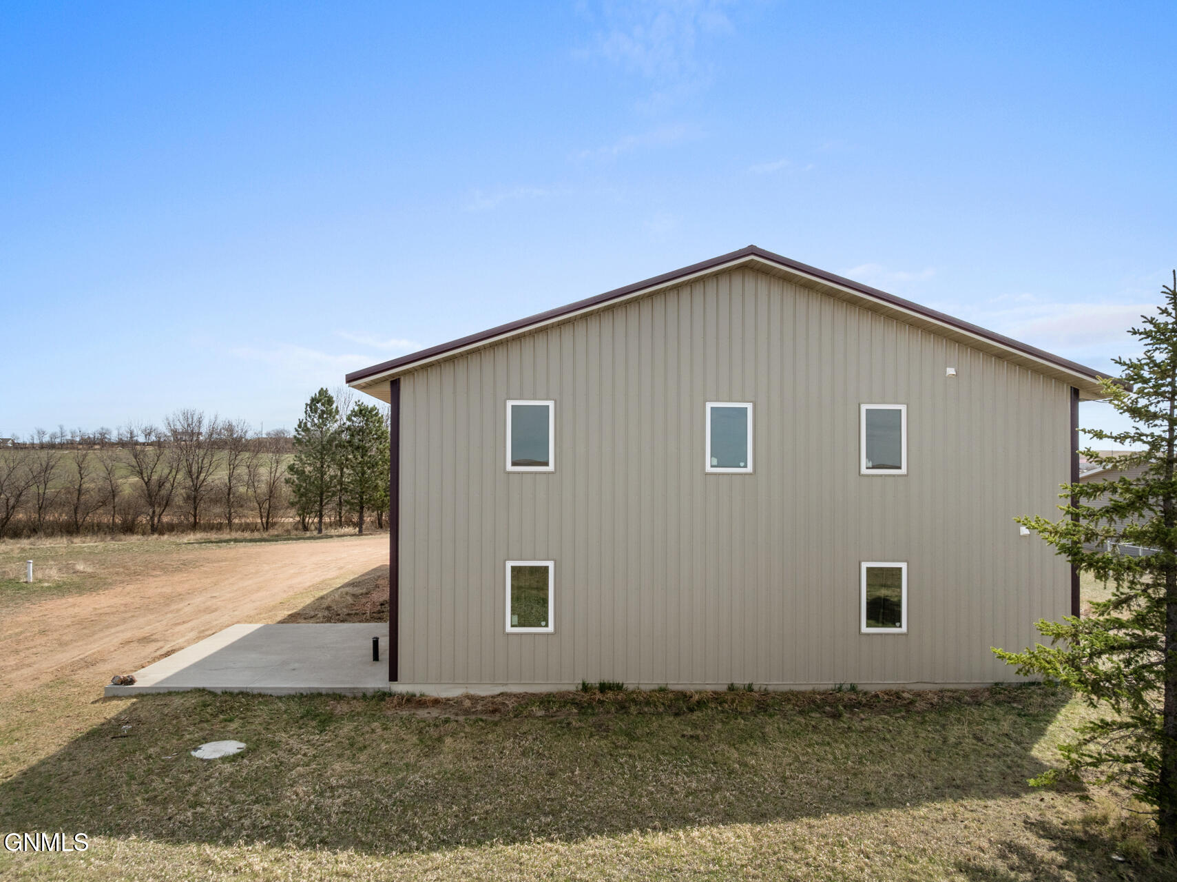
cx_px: 588
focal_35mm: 24
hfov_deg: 71.6
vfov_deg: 56.8
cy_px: 441
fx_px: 816
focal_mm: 12.29
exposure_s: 1/640
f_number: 7.1
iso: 100
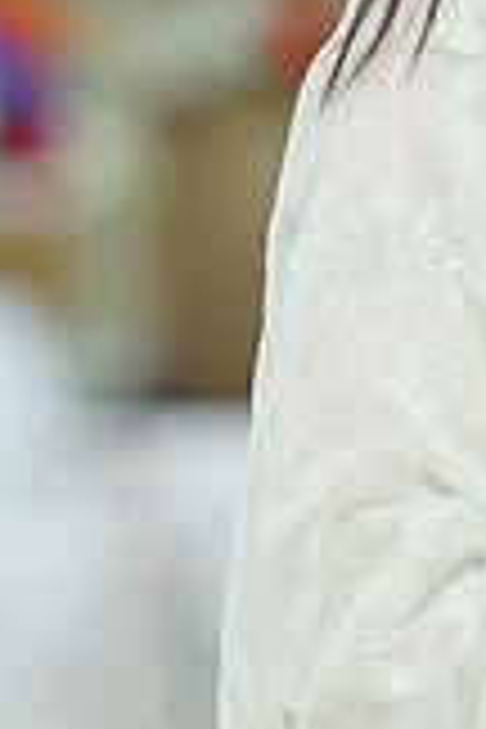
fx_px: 6176
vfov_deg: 6.8
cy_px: 315
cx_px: 830
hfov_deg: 4.5
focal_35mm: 305
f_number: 2
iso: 400
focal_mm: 85
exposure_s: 1/160
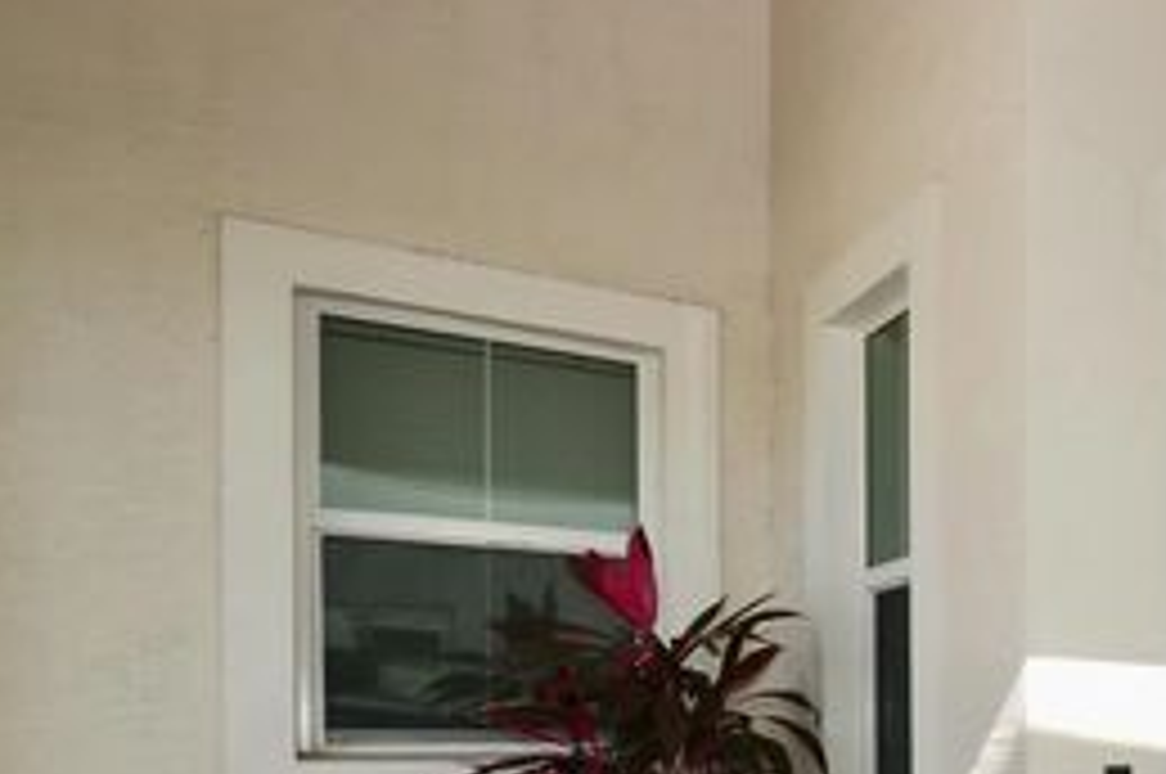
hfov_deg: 39.7
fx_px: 1197
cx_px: 1351
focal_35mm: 37
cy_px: 756
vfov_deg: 33.2
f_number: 5.6
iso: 100
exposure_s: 1/125
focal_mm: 10
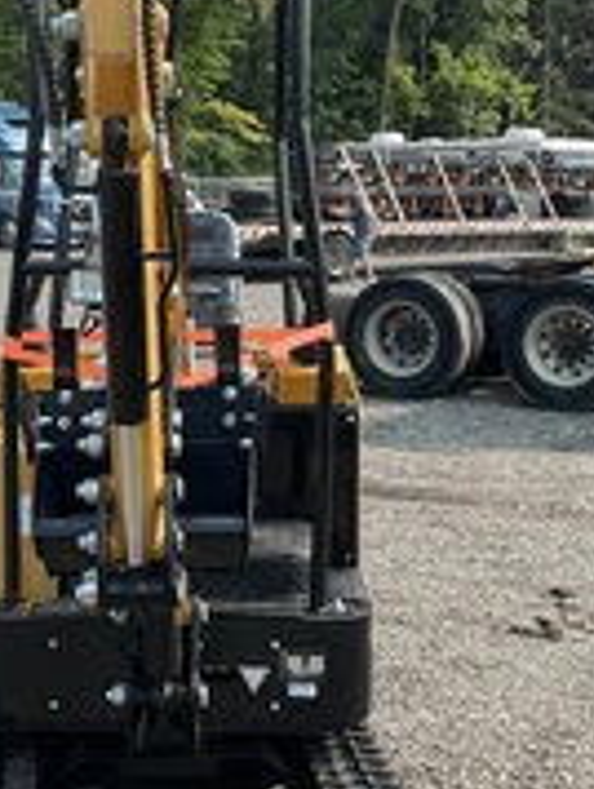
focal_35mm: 65
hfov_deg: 22.4
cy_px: 394
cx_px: 155
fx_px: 1484
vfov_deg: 29.8
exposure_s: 1/804
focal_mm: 3
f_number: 1.8
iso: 25
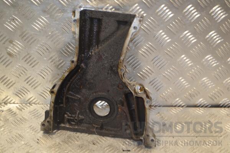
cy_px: 76
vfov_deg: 20.6
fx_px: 422
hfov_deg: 30.5
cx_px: 115
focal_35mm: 66
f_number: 5.3
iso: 450
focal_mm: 44
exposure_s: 1/60
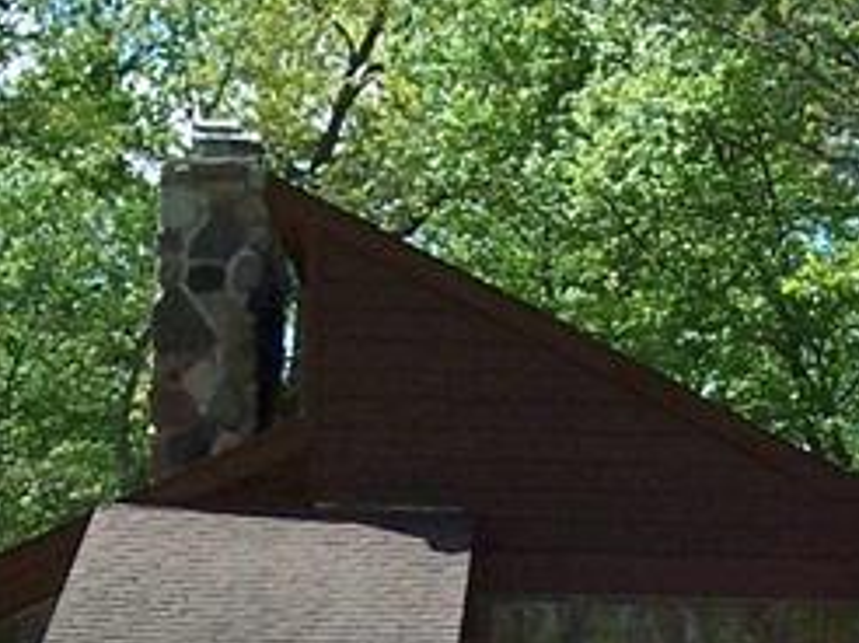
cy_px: 982
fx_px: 4338
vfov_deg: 8.3
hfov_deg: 11.2
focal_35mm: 175
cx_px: 775
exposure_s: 1/250
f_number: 5.6
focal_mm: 7
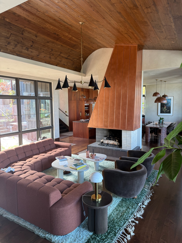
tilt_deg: -3.6
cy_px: 122
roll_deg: +0.9
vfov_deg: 71.6
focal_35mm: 24
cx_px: 91
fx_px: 168
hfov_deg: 56.8
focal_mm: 6.76
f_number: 1.78
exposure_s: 1/60
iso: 125
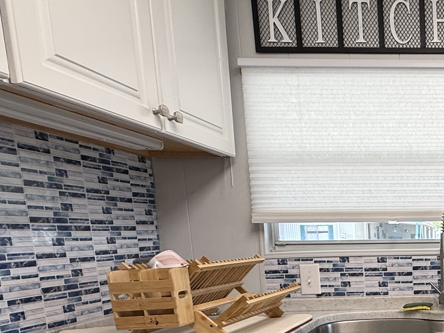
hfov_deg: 42.7
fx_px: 436
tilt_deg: -7.5
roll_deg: +0.9
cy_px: 298
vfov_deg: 38.9
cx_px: 484
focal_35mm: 34
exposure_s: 1/120
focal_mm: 2.22
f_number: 2.2
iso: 64
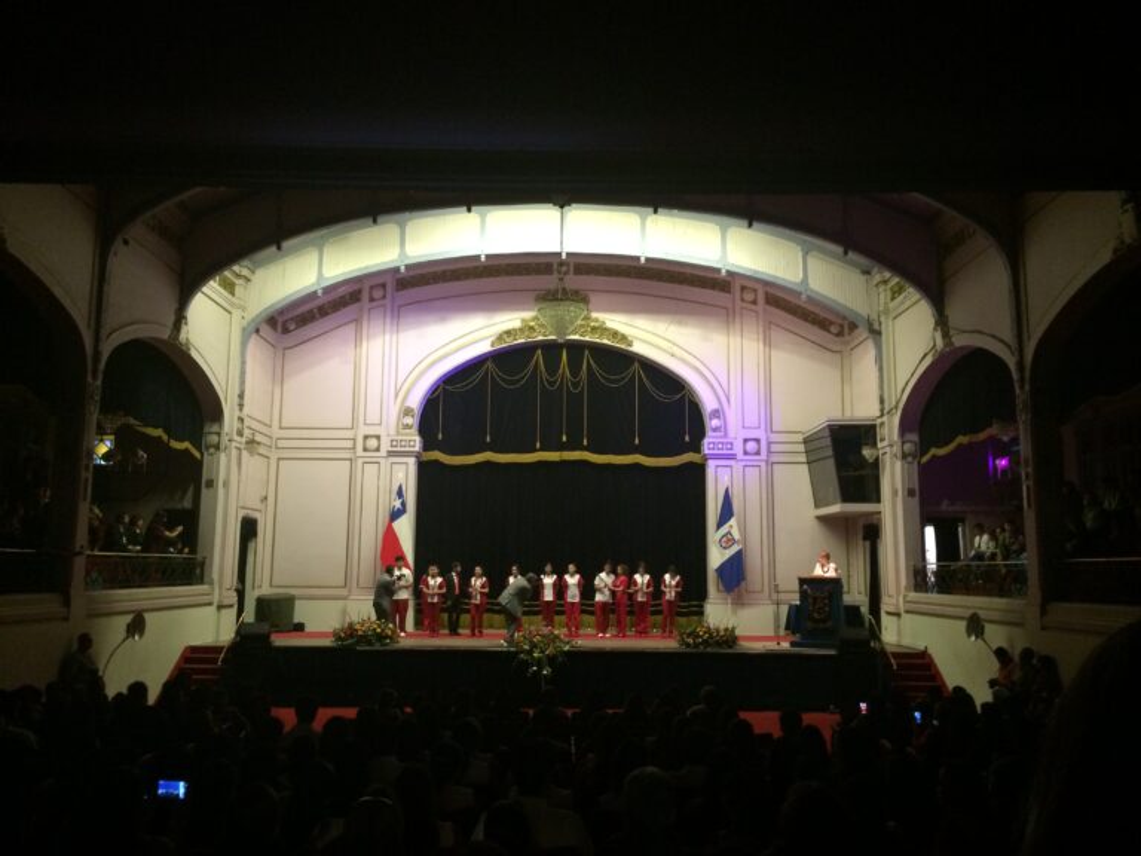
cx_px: 570
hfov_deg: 61.7
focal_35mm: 29
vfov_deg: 48.2
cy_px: 428
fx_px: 956
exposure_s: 1/30
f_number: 2.2
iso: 250
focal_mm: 4.15
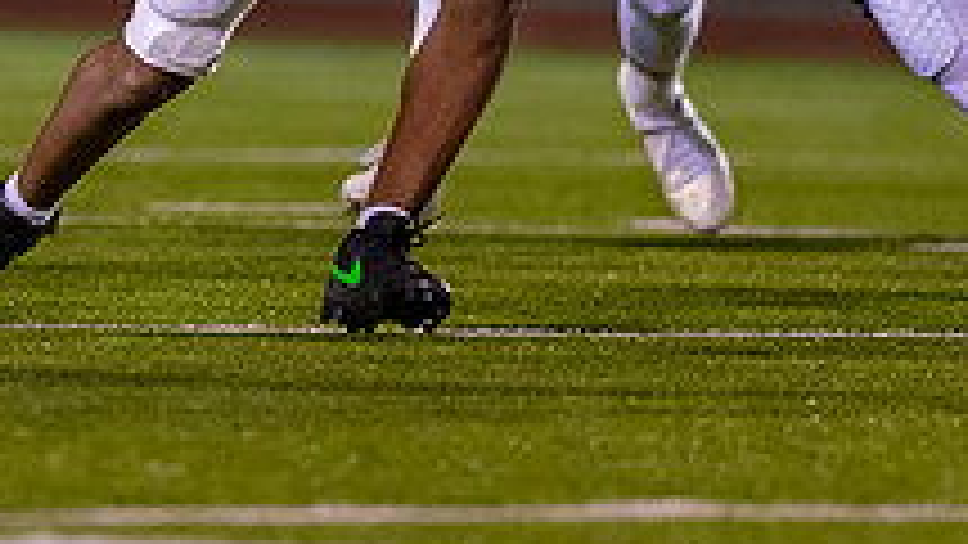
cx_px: 54
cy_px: -255
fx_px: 18072
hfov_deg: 3.1
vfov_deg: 1.7
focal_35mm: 704
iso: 1250
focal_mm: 135
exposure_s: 1/1000
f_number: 1.8
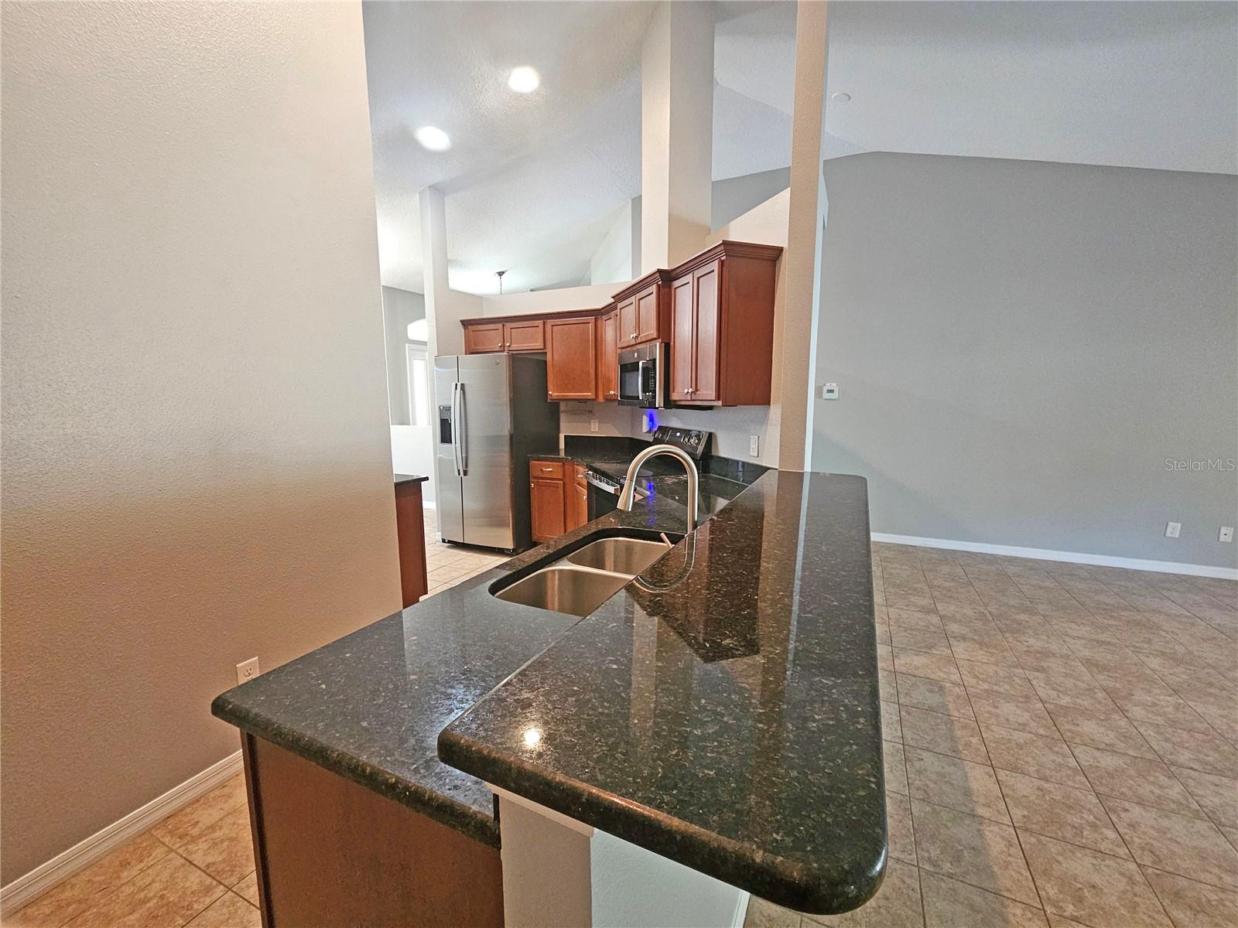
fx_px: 465
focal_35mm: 13
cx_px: 619
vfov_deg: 89.9
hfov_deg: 106.2
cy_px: 464
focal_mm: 2.2
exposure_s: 1/30
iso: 500
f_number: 2.2
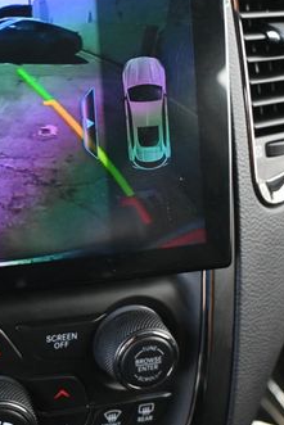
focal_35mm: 59
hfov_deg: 21.4
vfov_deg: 33.5
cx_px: -49
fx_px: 703
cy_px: 153
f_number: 3.8
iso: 1600
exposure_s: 1/125
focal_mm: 20.5
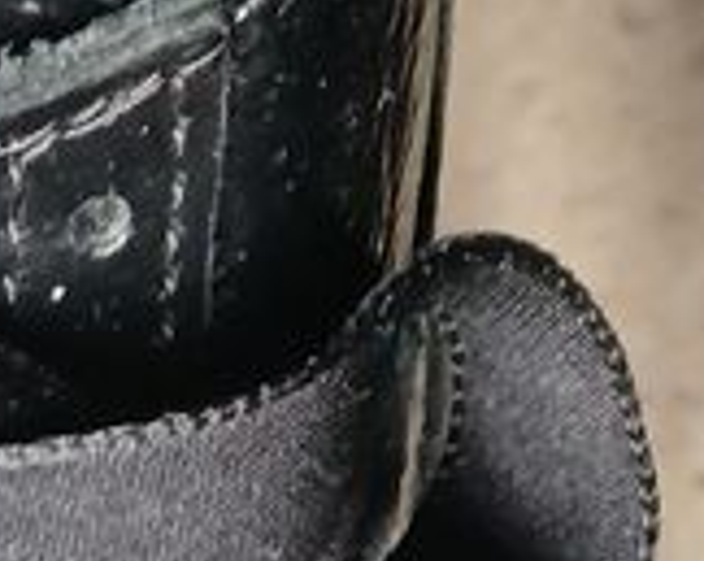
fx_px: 3265
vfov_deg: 8.8
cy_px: -822
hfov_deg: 11.8
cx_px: 1065
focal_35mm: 157
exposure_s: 1/50
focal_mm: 3.98
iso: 250
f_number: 1.8
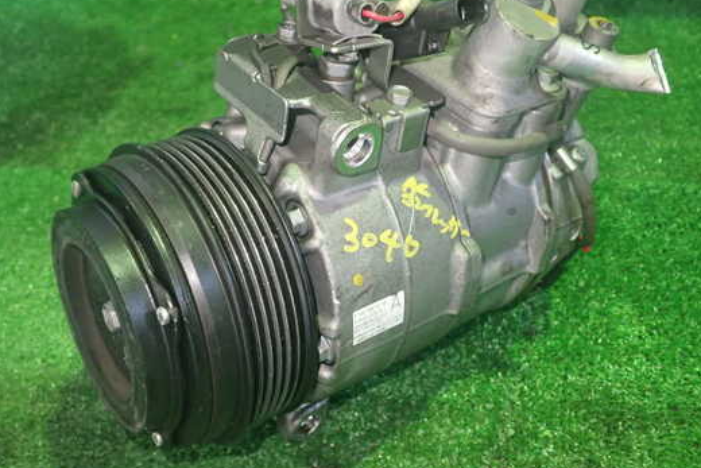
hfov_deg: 53.1
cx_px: 336
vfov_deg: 36.9
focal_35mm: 36
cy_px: 208
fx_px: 701
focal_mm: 5.4
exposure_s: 1/30
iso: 640
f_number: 2.3
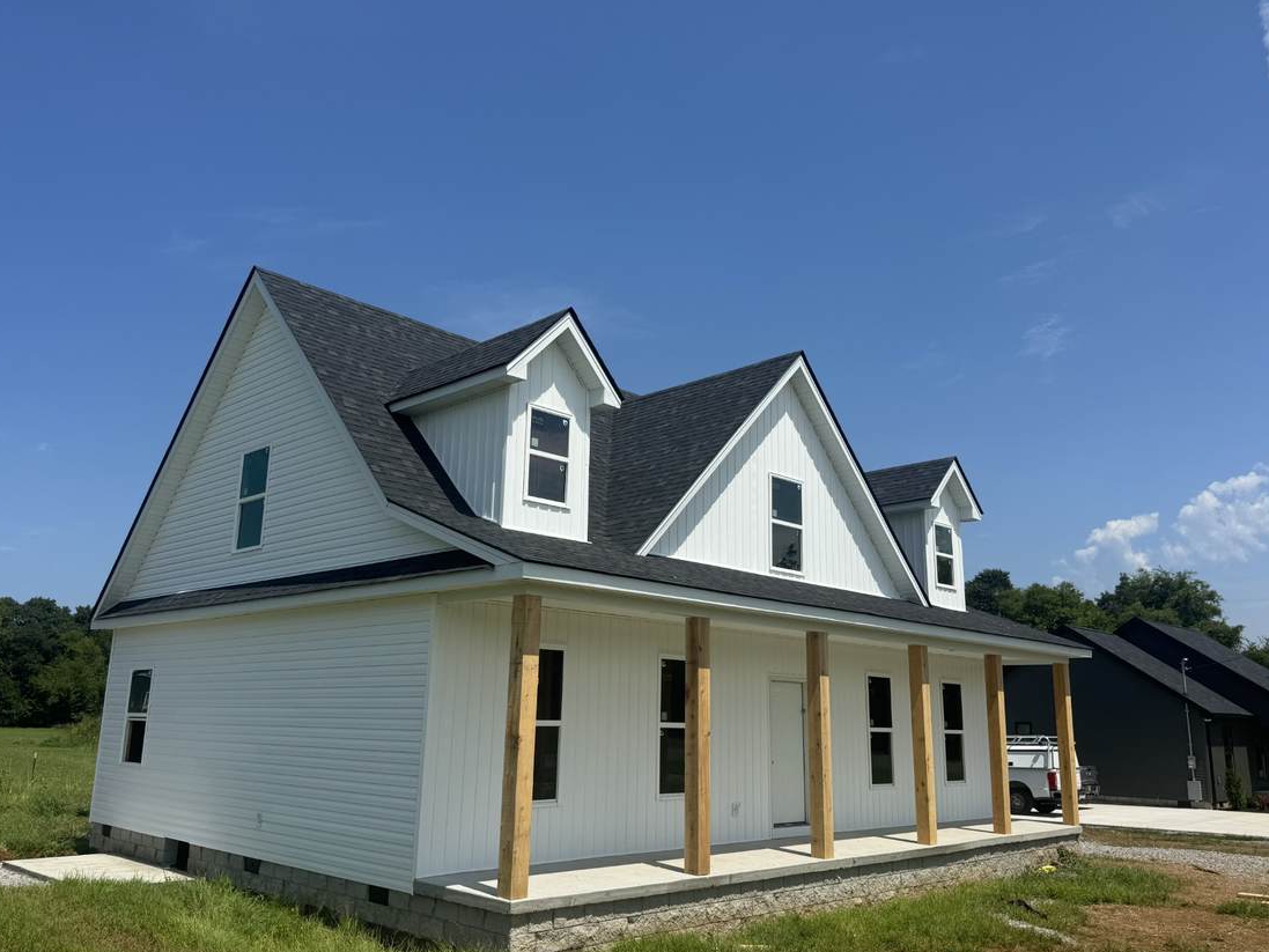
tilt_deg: +13.3
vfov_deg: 49.8
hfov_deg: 63.4
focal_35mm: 28
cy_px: 479
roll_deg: -0.3
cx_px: 632
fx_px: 1027
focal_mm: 6.76
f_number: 1.78
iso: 80
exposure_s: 1/6410
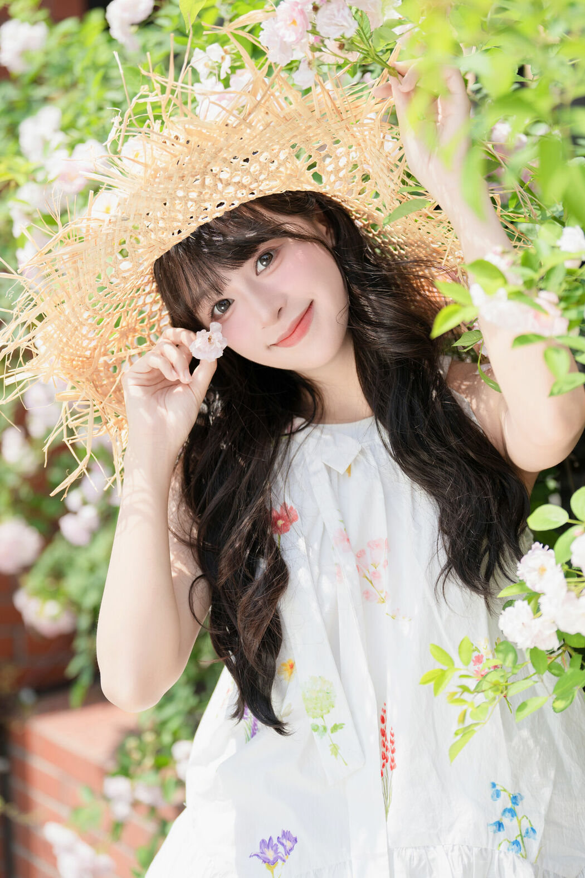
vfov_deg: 22.9
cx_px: 292
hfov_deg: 15.4
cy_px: 439
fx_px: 2169
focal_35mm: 89
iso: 125
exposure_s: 1/800
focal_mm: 89
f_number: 3.2
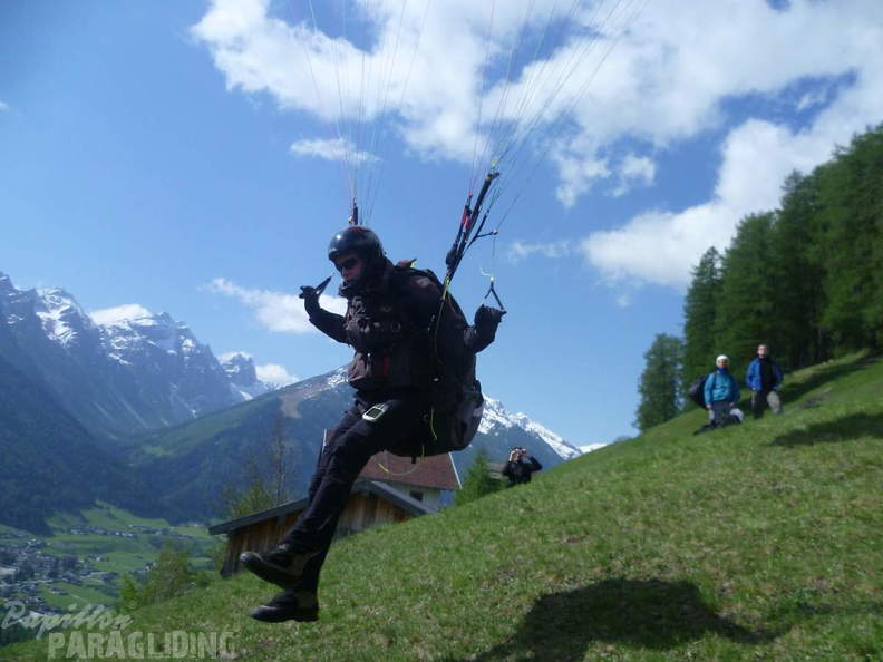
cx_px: 442
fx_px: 714
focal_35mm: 28
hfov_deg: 63.4
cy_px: 331
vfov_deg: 49.7
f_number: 9
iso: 250
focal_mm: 5
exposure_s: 1/500
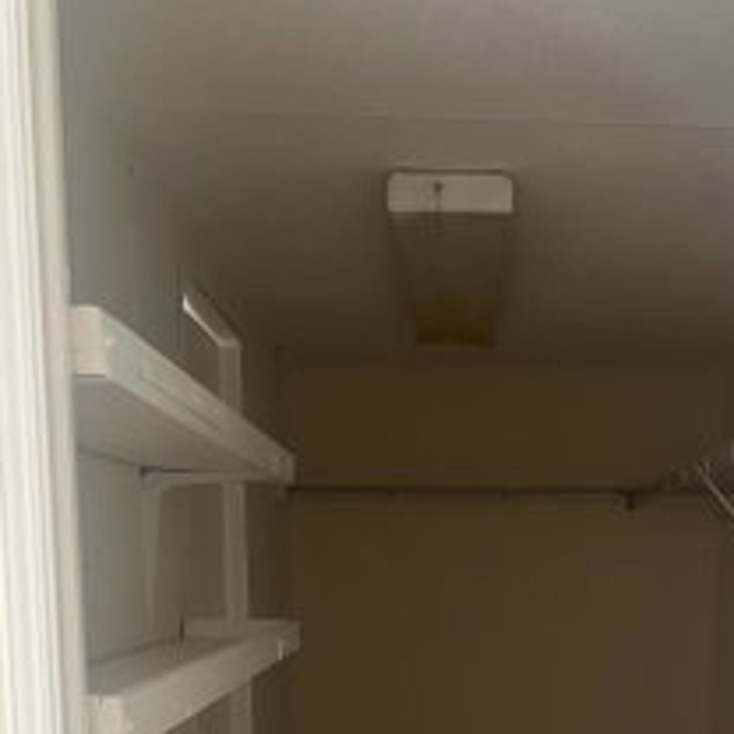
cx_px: 487
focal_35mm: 53
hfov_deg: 32.0
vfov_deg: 29.2
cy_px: 801
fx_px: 1271
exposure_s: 1/60
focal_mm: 5.7
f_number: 1.5
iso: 125
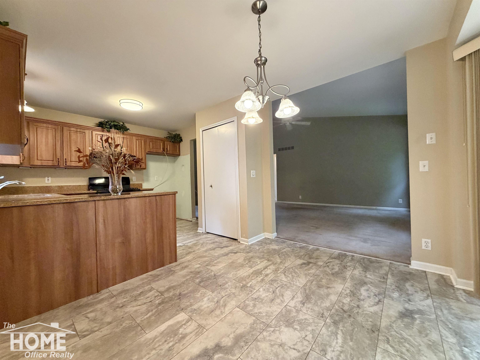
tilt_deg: -0.6
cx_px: 240
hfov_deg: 102.1
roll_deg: +1.8
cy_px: 180
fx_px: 194
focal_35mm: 14
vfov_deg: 85.7
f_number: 2.2
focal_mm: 2.22
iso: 400
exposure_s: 1/60
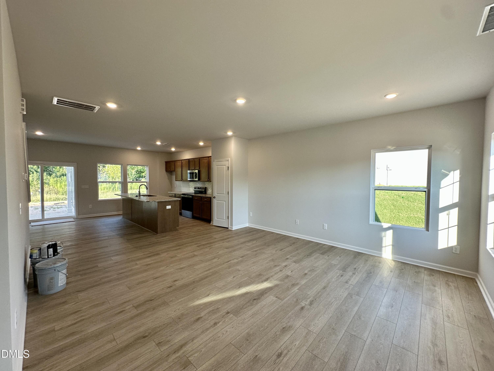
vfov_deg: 85.7
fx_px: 200
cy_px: 186
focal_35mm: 14
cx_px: 247
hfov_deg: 102.1
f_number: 2.2
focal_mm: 2.22
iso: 125
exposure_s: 1/120
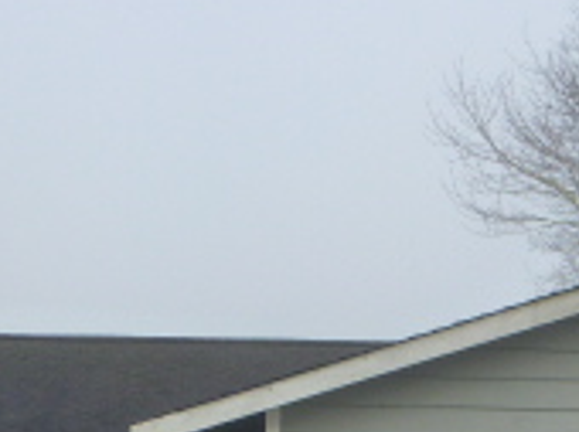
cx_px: 722
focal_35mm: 166
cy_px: 446
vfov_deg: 8.9
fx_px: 2773
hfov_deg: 11.6
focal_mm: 7.9
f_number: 4.1
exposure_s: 1/500
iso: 160
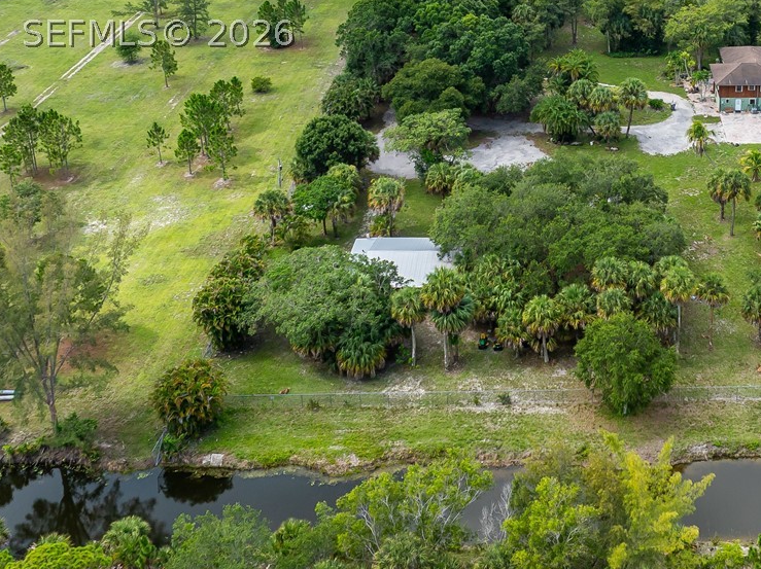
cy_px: 33
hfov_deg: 35.6
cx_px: 610
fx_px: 1142
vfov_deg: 26.8
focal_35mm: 52
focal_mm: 12.29
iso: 100
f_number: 5
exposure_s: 1/320
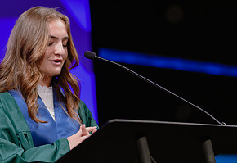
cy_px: 110
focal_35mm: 122
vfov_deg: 11.4
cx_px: 47
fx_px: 810
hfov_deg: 16.5
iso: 1250
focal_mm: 50
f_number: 1.2
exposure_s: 1/640
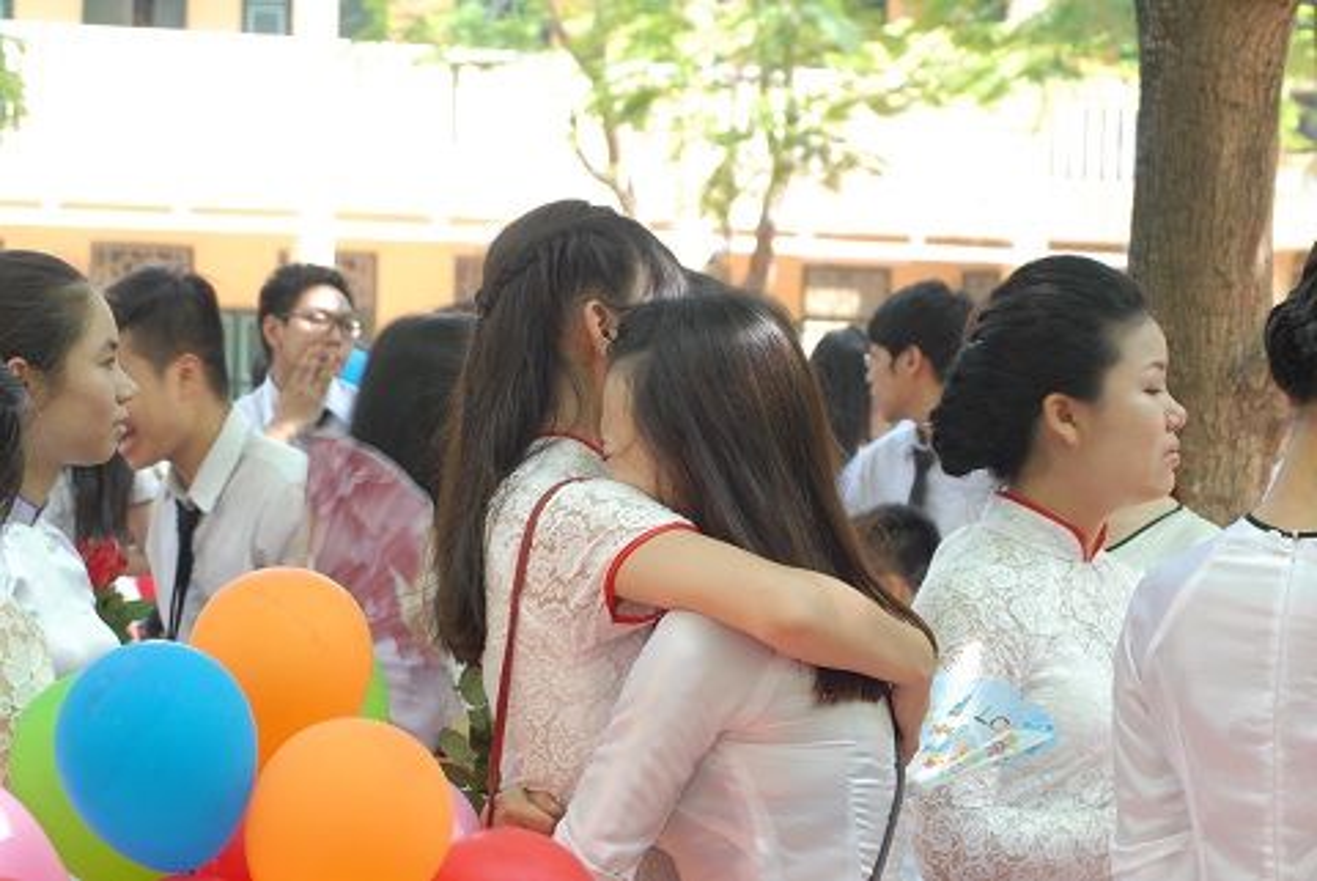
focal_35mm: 105
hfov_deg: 19.4
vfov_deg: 13.1
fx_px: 3845
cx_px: 658
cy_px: 440
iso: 400
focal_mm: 70
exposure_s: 1/30
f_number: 9
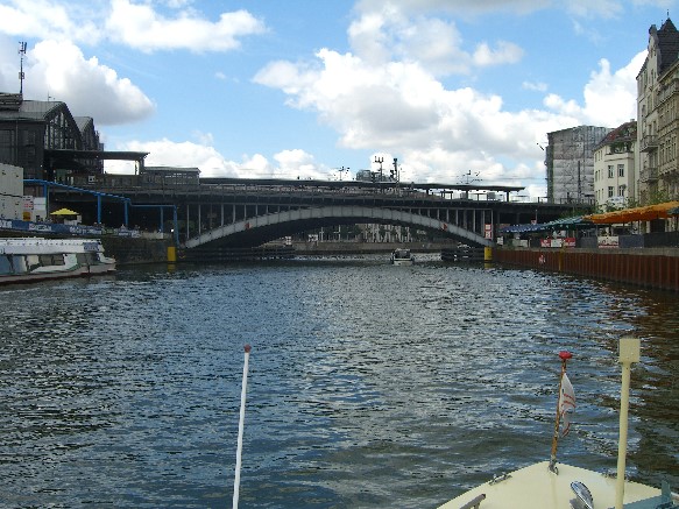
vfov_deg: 37.7
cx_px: 340
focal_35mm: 38
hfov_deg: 49.0
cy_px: 254
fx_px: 745
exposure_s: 1/500
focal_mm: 7.9
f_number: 4
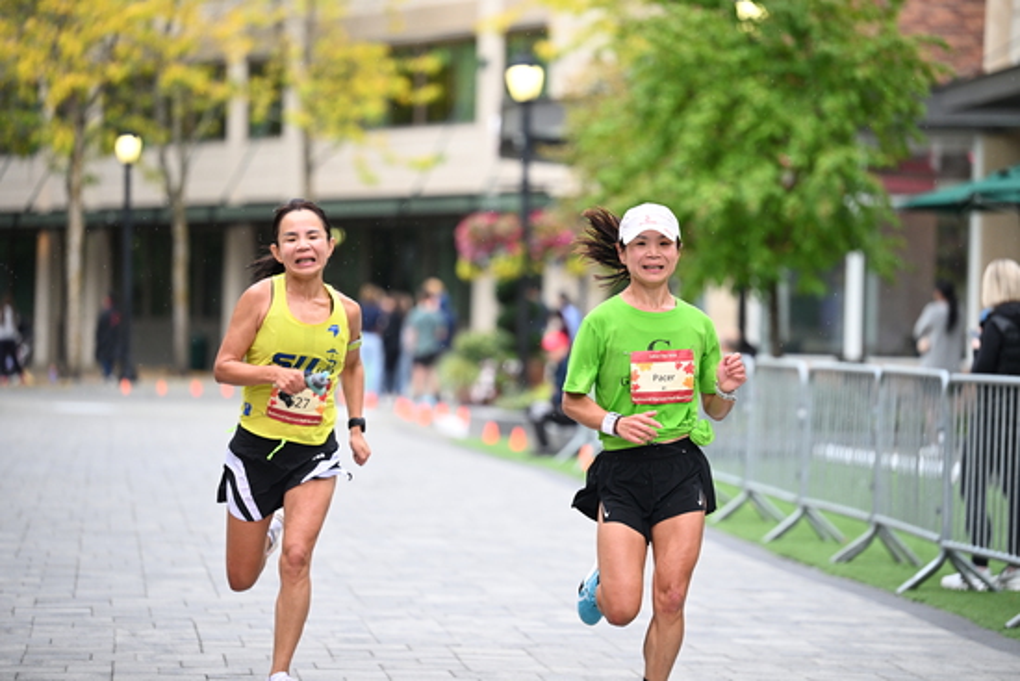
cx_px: 510
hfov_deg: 13.7
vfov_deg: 9.2
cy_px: 340
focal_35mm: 150
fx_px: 4251
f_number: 2.8
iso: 1250
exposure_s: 1/1250
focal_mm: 150
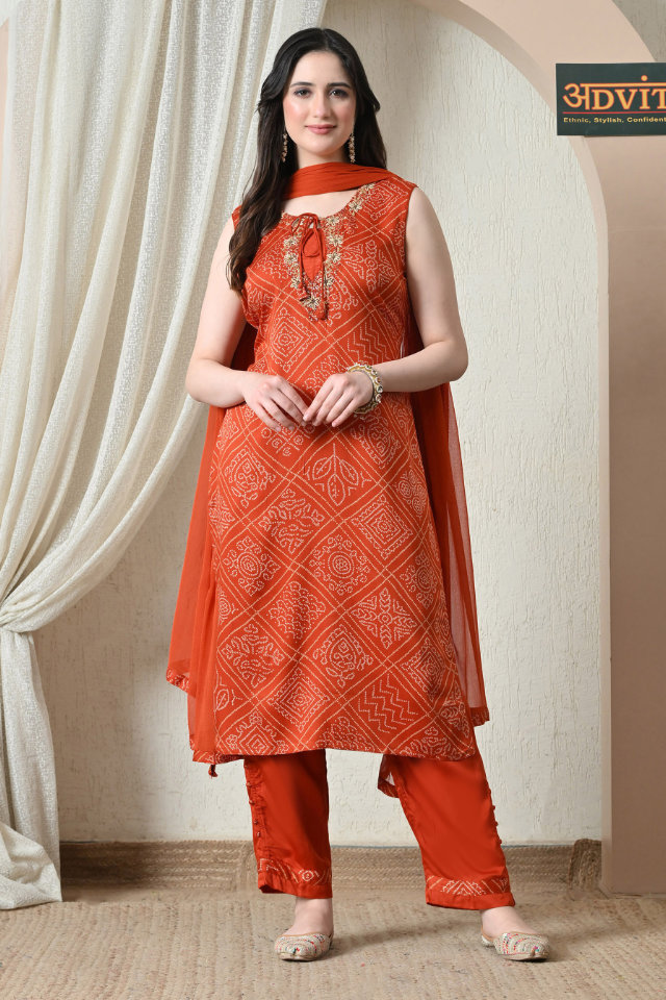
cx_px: 333
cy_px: 500
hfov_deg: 17.7
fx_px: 2137
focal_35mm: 77
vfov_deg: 26.3
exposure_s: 1/160
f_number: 8
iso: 320
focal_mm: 77
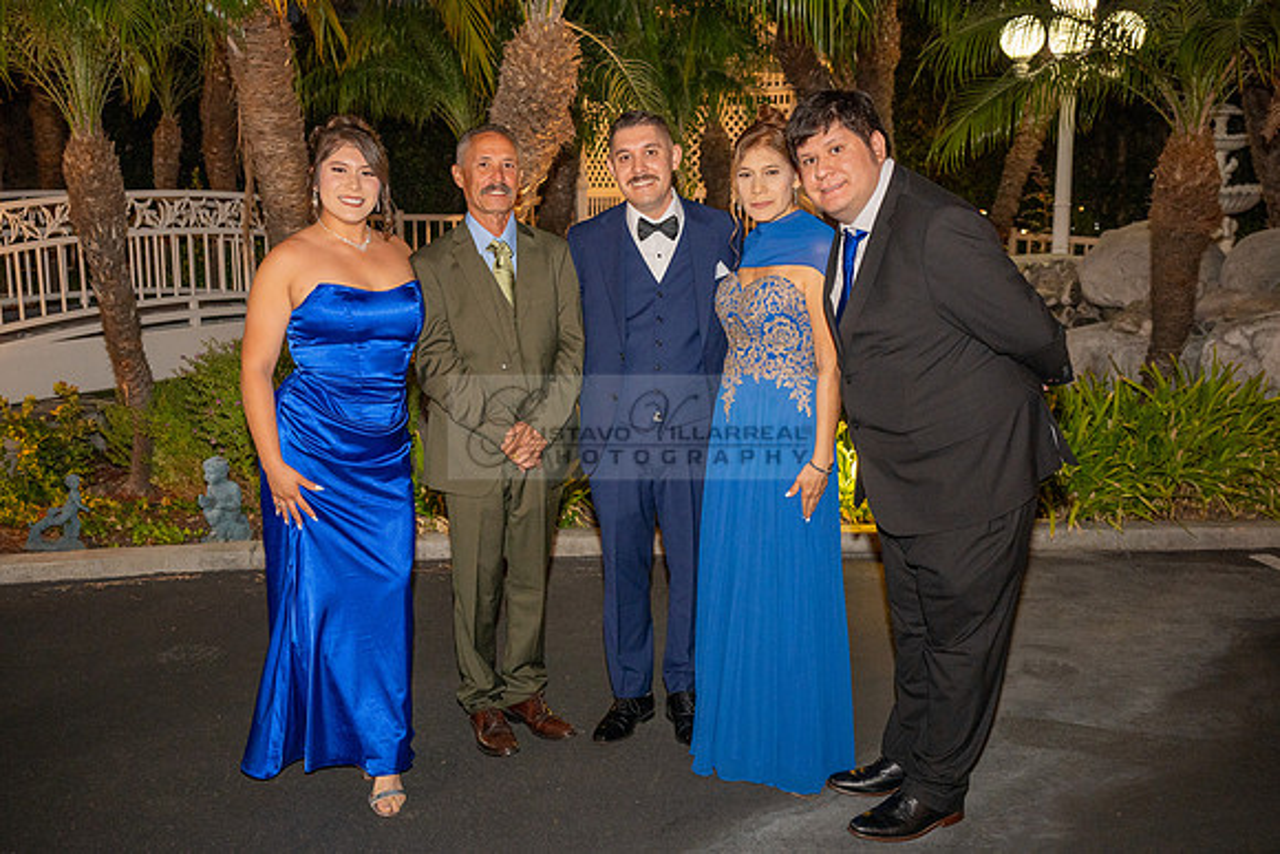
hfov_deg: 51.9
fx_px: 1316
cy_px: 427
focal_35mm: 37
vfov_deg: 36.0
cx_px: 640
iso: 1250
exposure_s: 1/200
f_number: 4
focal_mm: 37
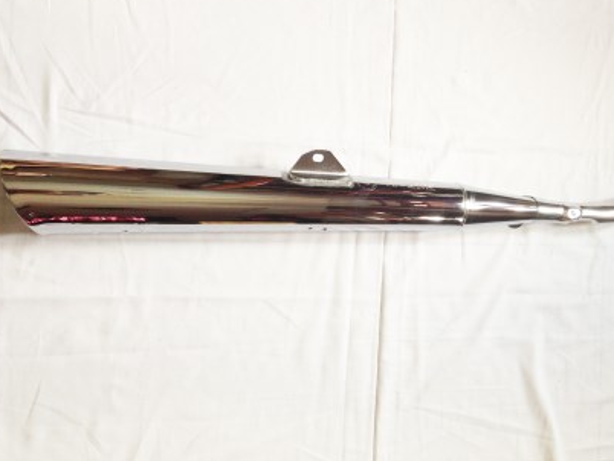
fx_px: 728
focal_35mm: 41
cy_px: 190
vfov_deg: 35.1
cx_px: 360
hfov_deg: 45.6
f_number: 2.4
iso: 64
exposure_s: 1/30
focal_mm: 4.12
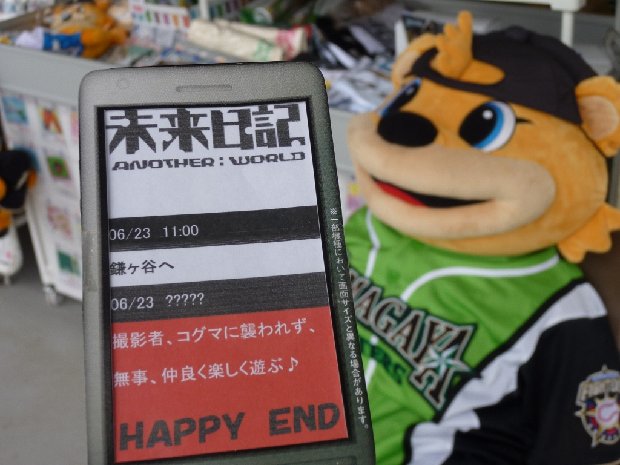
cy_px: 232
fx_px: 860
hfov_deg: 39.7
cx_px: 310
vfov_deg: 30.3
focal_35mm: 48
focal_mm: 8.6
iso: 80
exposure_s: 1/125
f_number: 4.3
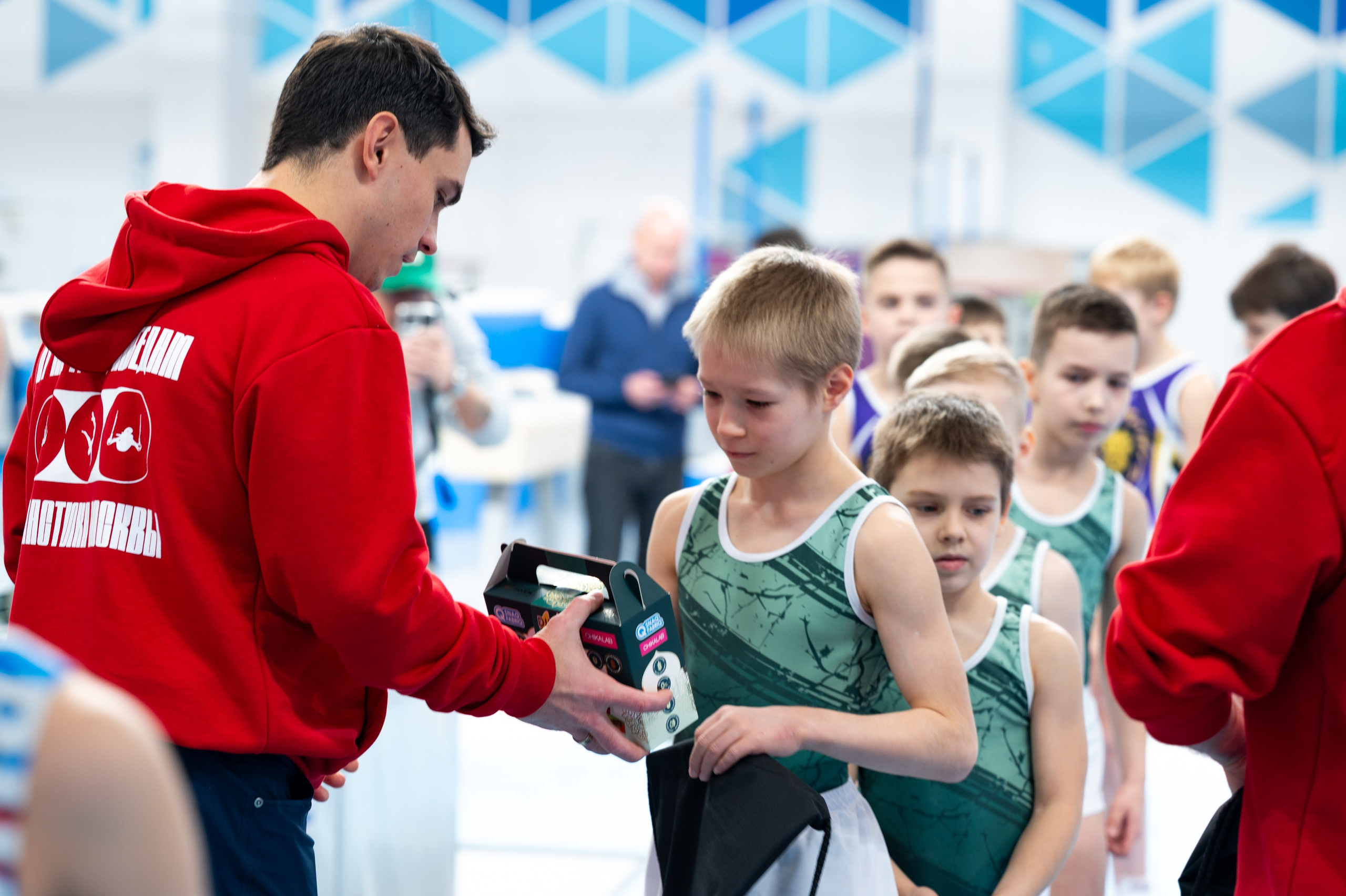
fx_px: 3461
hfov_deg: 22.0
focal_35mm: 93
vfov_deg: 14.7
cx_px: 632
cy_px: 457
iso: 320
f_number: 3.5
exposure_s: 1/160
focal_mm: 86
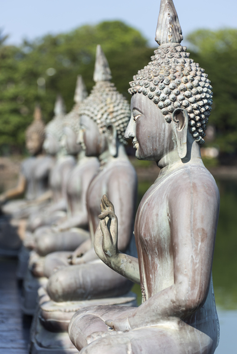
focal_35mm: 102
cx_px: 118
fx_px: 1005
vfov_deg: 20.0
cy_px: 177
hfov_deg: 13.4
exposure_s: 1/1000
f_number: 4.5
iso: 110
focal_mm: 102
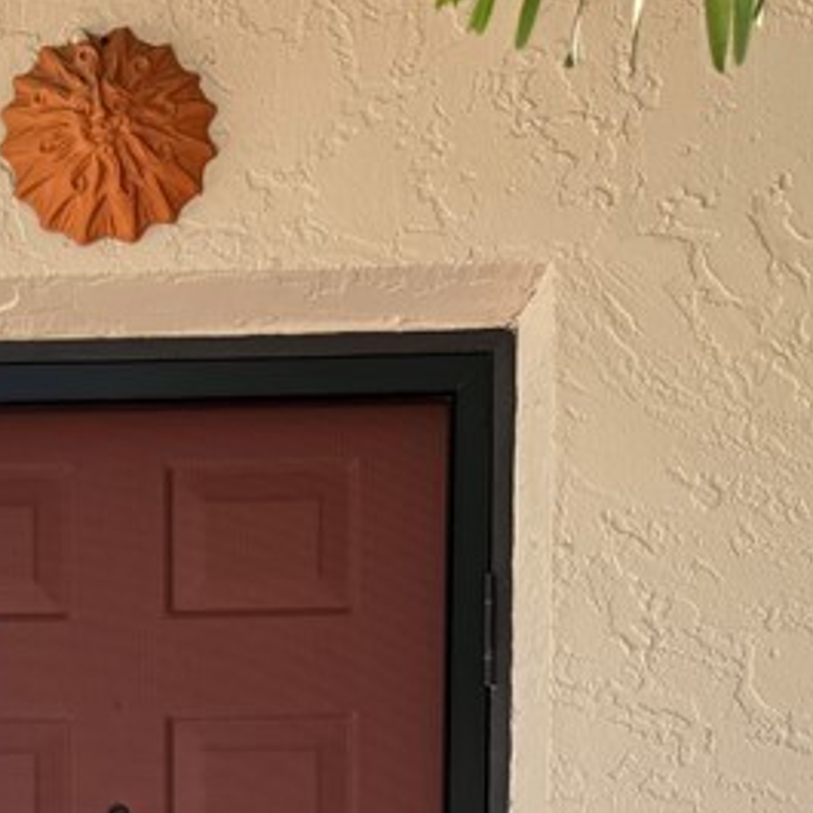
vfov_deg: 19.3
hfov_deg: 20.8
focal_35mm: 82
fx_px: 2179
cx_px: 107
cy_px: 1095
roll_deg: +0.2
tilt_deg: -3.5
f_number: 1.78
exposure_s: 1/436
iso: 80
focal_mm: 6.76
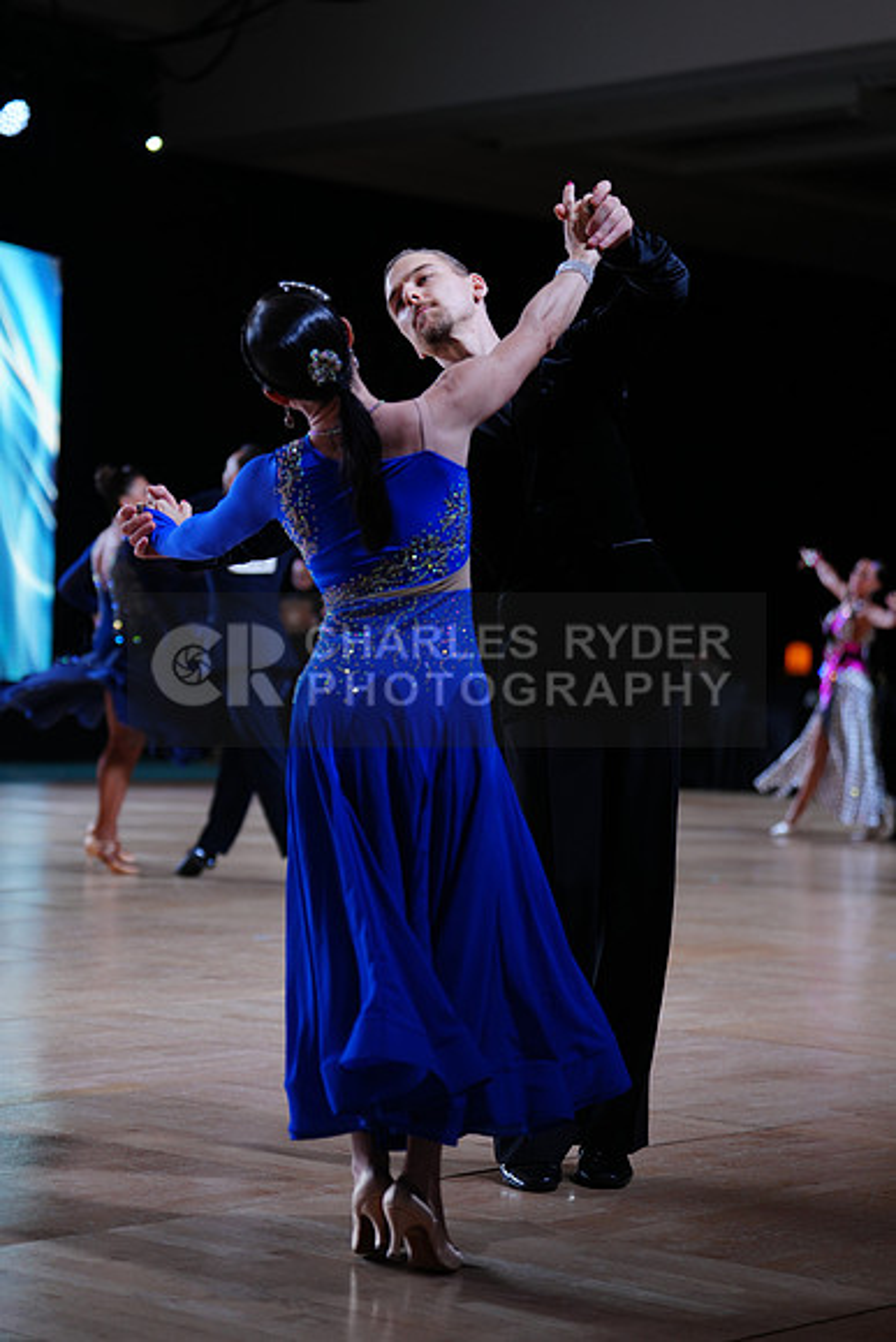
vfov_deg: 25.7
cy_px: 671
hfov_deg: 17.3
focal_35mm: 79
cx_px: 448
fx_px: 2947
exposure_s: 1/500
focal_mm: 79
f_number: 2.8
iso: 400
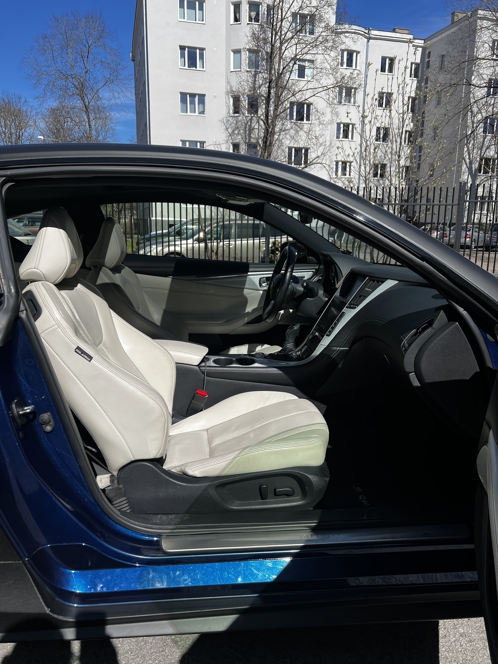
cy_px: 332
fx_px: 499
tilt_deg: -11.8
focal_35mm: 26
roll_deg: -0.3
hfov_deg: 53.1
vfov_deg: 67.3
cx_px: 249
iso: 50
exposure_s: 1/5319
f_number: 1.5
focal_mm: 5.7
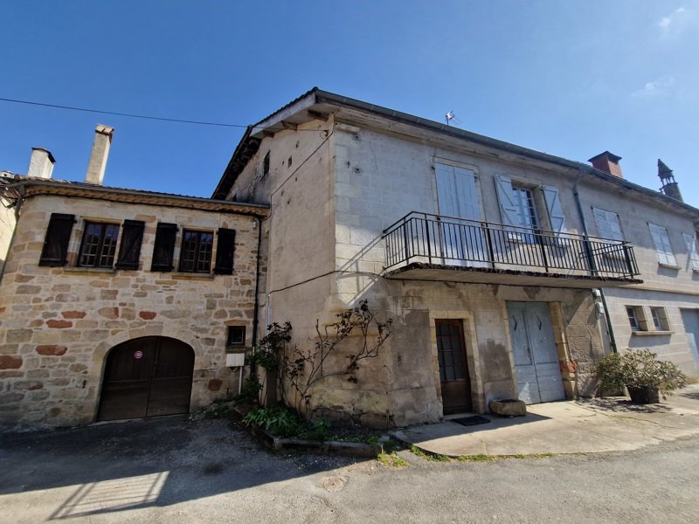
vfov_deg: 89.9
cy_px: 262
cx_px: 350
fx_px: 263
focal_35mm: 13
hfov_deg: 106.2
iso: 50
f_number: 2.2
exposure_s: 1/1664
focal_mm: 2.2
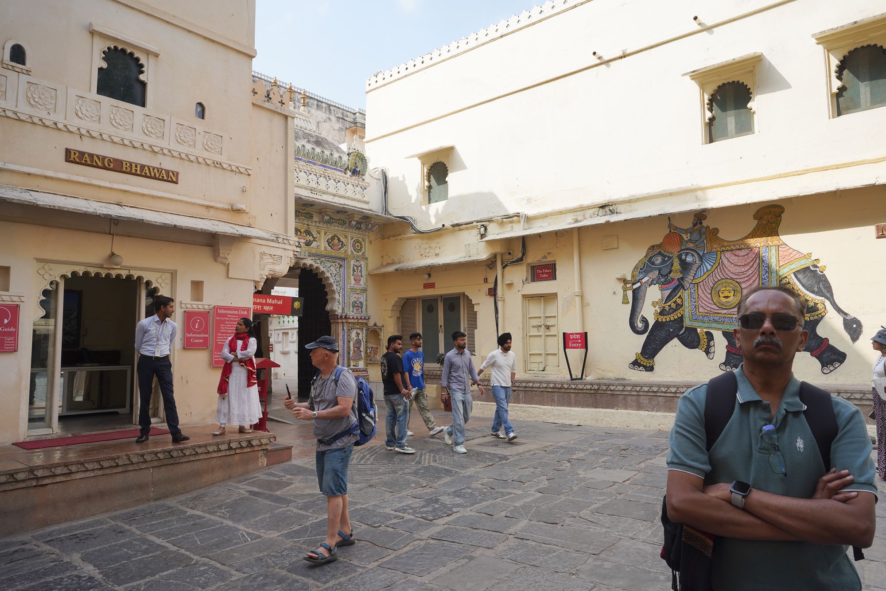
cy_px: 296
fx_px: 591
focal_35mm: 24
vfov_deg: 53.1
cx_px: 443
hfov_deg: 73.7
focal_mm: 24
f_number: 10
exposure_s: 1/100
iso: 100
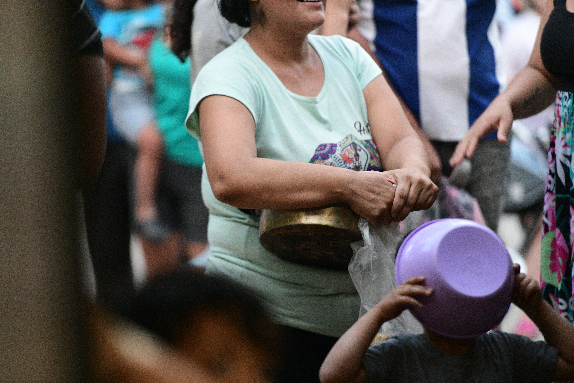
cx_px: 287
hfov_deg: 10.2
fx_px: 3205
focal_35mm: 201
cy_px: 192
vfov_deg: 6.8
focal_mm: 200
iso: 2500
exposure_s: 1/160
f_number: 2.8
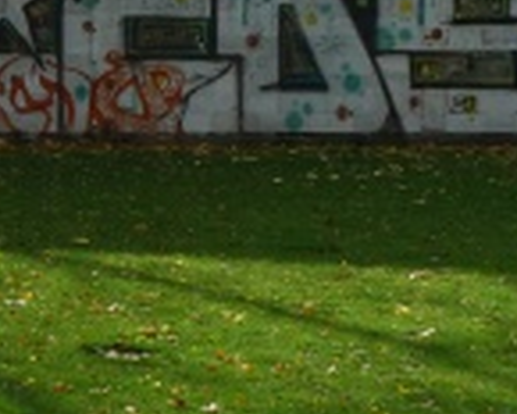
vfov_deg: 11.3
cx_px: -64
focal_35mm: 135
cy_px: 5
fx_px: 2066
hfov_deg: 13.9
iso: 80
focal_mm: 6.3
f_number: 4
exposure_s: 1/500
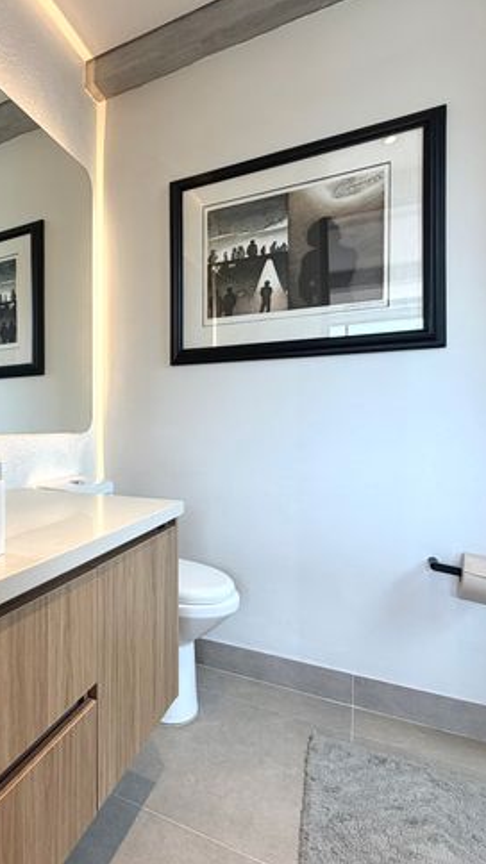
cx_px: 60
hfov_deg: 48.6
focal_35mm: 21
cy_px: 428
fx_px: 481
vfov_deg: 83.9
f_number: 2.2
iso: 160
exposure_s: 1/120
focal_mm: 2.22
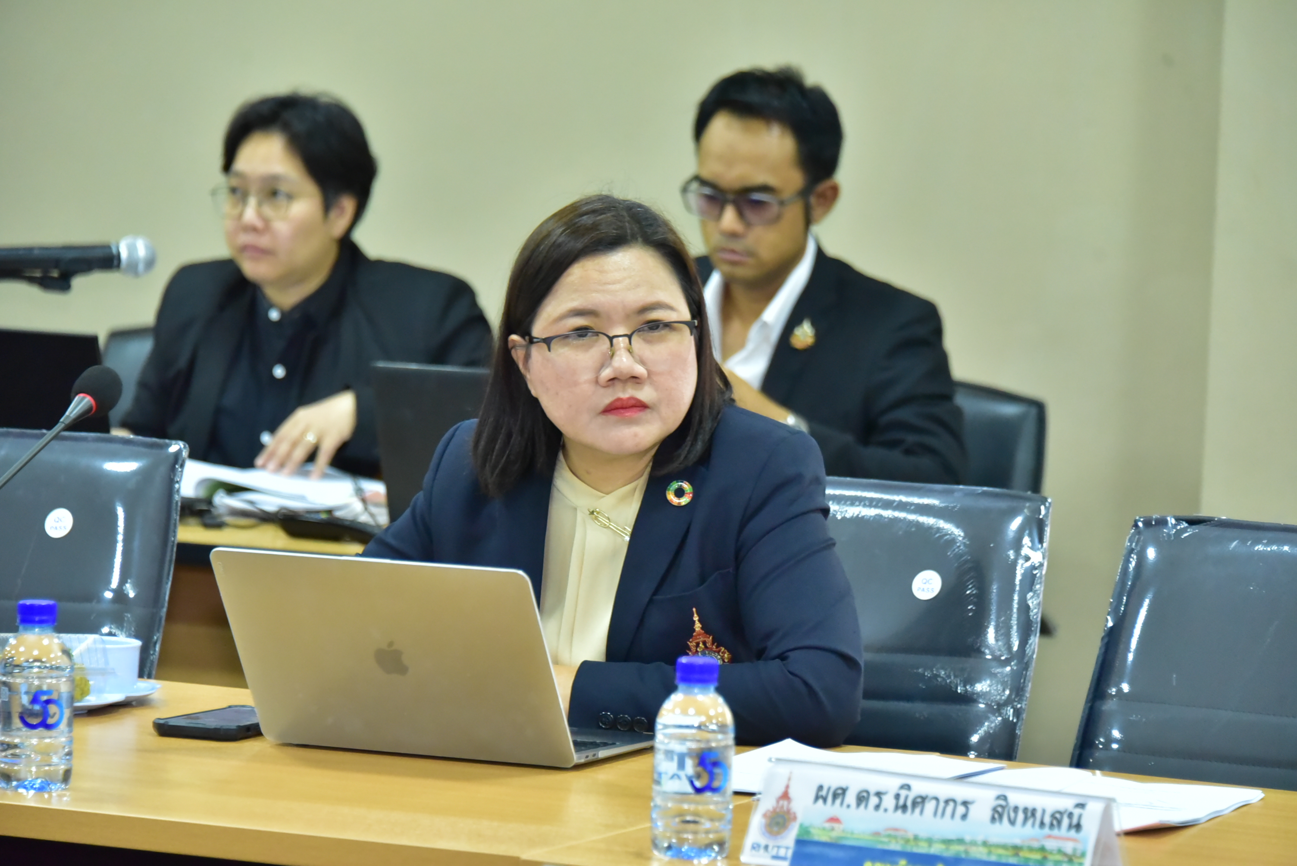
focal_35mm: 170
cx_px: 648
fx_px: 6127
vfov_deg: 8.1
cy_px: 433
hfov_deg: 12.1
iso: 6400
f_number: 5.6
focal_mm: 170
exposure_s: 1/200
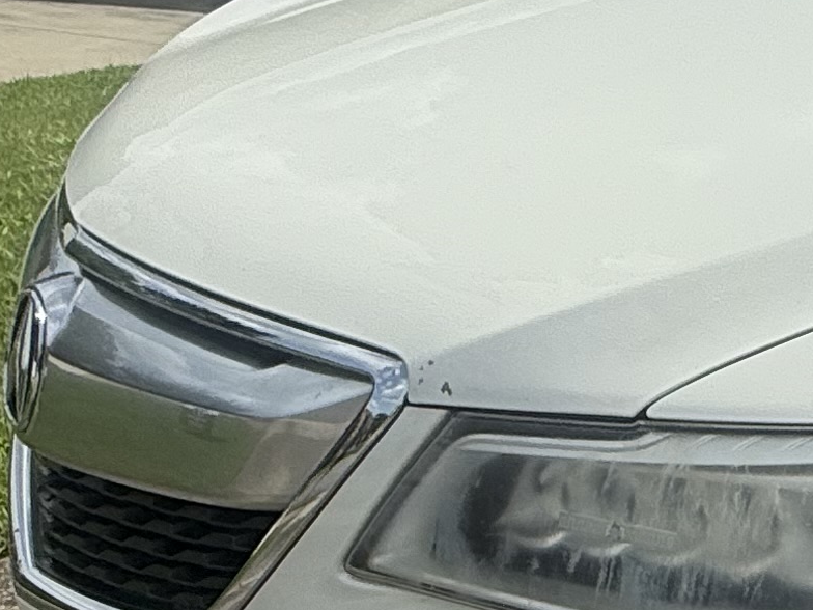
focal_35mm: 72
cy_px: 326
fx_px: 1691
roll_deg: -6.7
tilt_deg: -16.6
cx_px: 1232
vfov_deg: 20.4
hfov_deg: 22.2
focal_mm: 2.22
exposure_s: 1/6173
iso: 50
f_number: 2.2
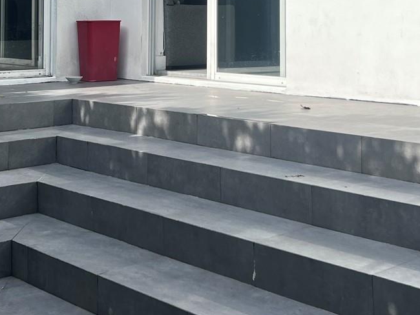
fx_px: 777
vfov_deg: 22.1
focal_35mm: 64
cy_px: -4
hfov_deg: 30.1
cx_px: 158
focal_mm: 5.7
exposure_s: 1/2404
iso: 50
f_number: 1.5
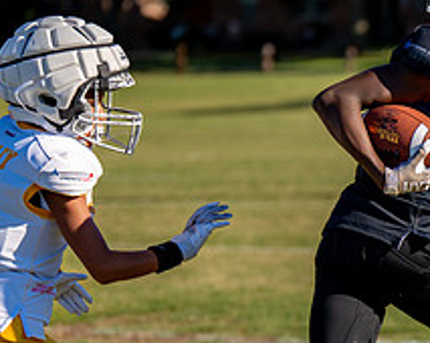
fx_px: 3535
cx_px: 498
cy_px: 347
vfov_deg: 5.5
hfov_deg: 6.9
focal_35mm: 278
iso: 160
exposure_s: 1/4000
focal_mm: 95
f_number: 2.8
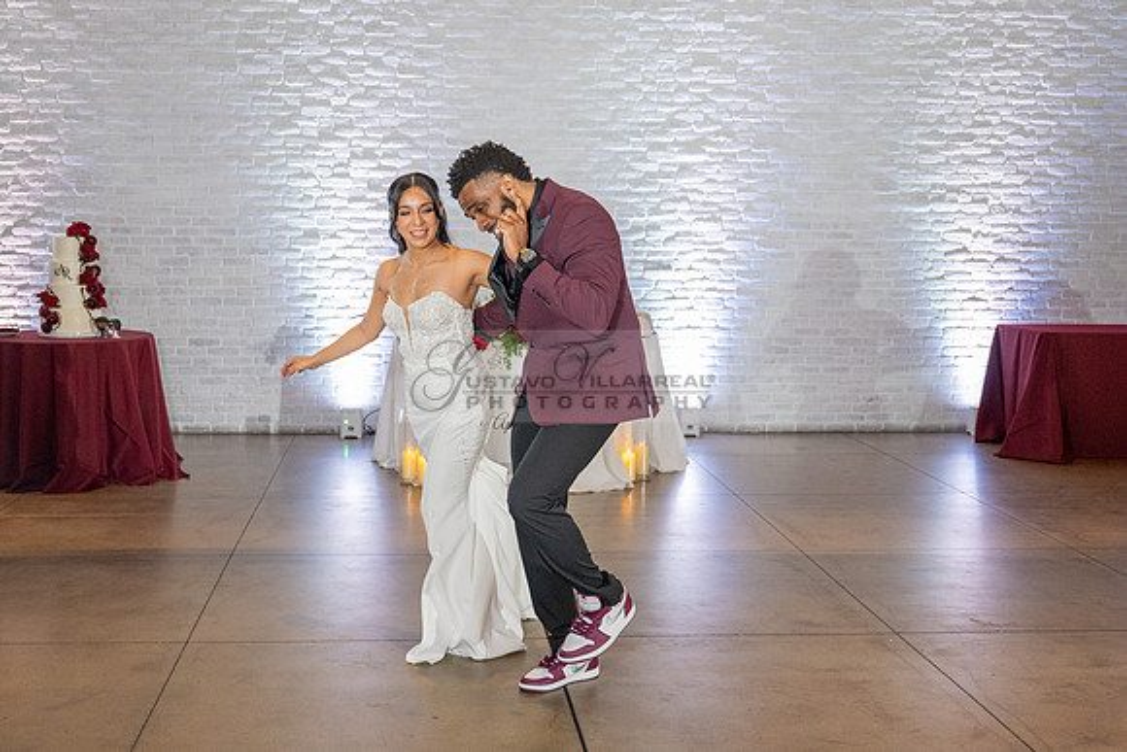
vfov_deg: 30.1
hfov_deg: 43.9
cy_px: 387
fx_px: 1397
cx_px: 510
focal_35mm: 45
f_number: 2.8
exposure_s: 1/200
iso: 2000
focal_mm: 34
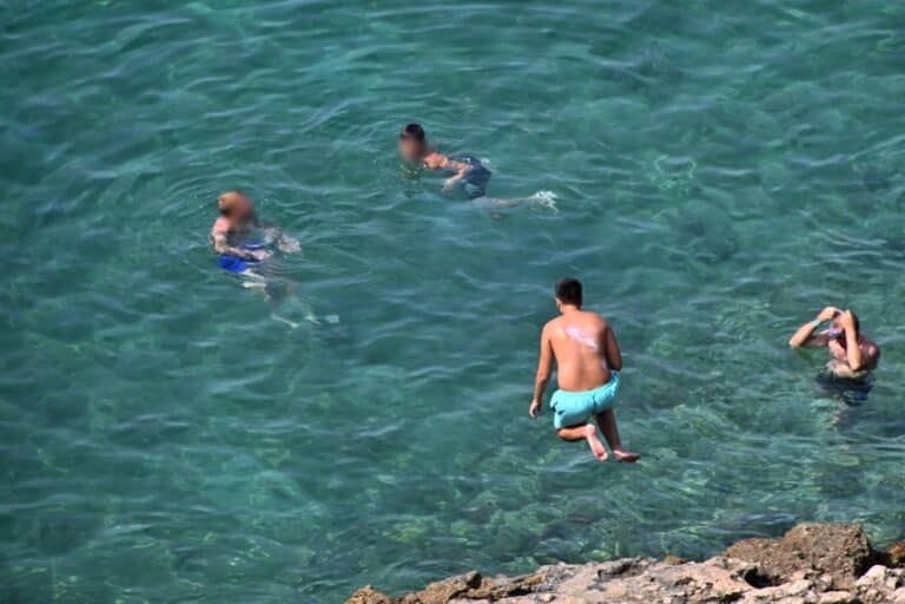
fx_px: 11312
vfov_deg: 3.1
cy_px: 302
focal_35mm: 450
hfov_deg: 4.6
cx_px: 452
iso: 800
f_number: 13
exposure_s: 1/1000
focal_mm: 300
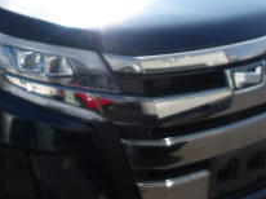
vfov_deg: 17.3
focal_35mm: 84
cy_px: 25
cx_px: 40
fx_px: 645
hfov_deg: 22.9
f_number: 3
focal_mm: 4.9
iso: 100
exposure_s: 1/967
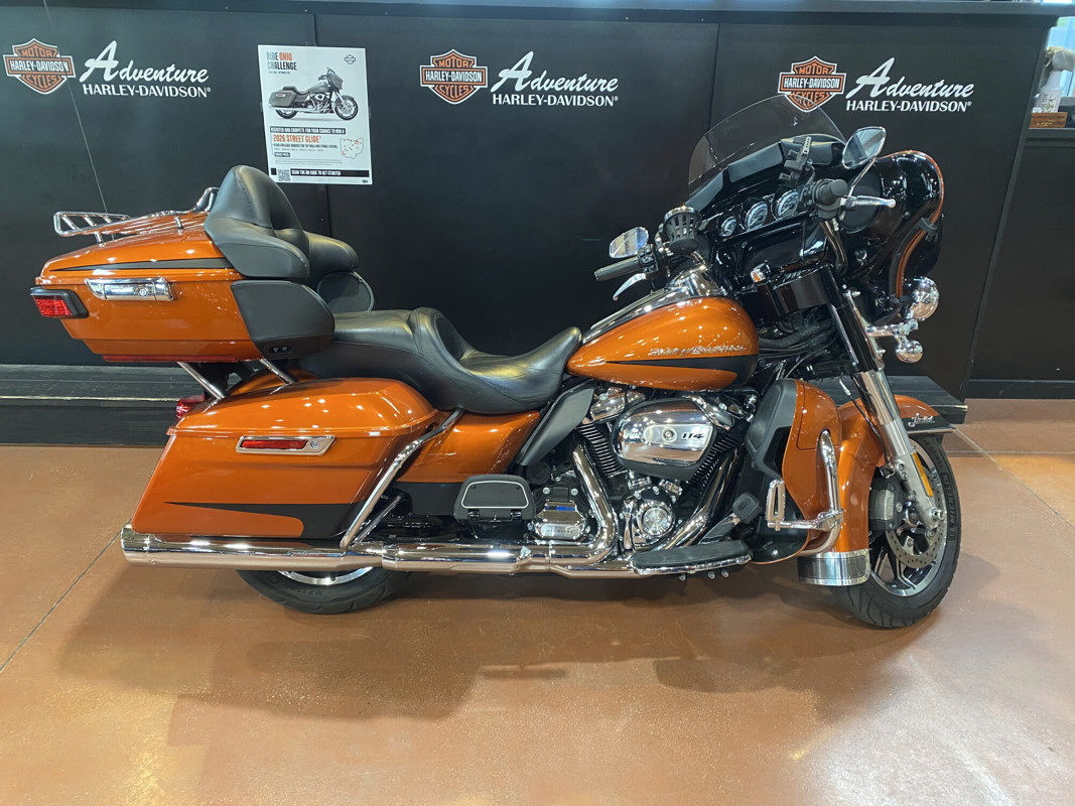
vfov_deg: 53.1
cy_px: 403
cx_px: 538
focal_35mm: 26
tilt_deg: -21.5
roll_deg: -1.1
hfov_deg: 67.3
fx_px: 807
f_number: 1.8
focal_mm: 4.25
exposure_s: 1/60
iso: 400
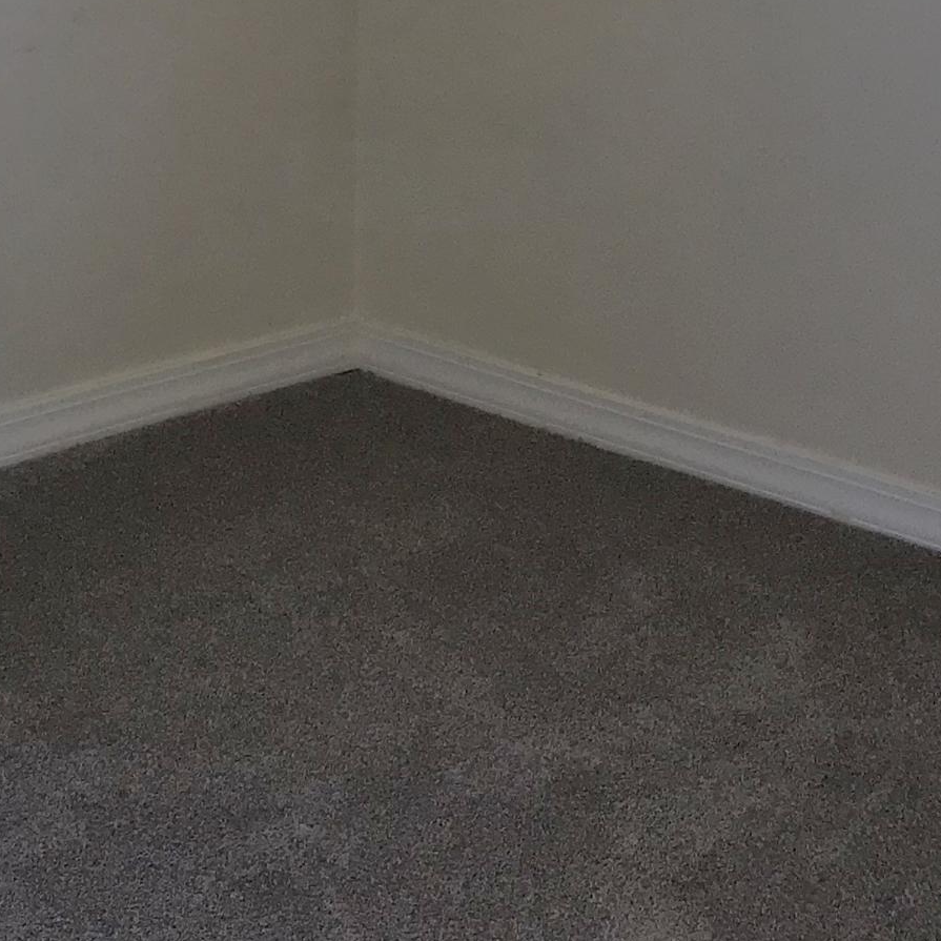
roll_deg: -0.7
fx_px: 2553
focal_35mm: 83
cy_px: -227
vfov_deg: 19.5
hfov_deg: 20.1
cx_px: -32
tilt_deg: -3.5
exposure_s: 1/120
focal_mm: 3.99
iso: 32
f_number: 1.8
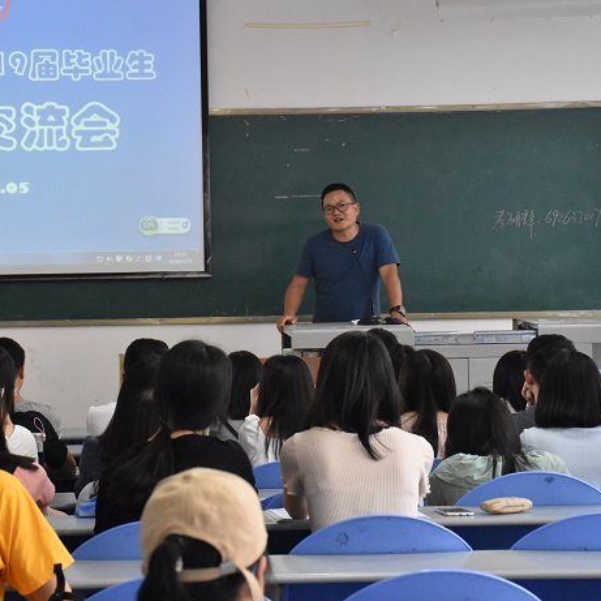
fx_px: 2279
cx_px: 252
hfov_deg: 15.0
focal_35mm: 116
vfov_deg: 15.0
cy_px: 299
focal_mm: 60
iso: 5000
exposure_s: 1/200
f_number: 7.1
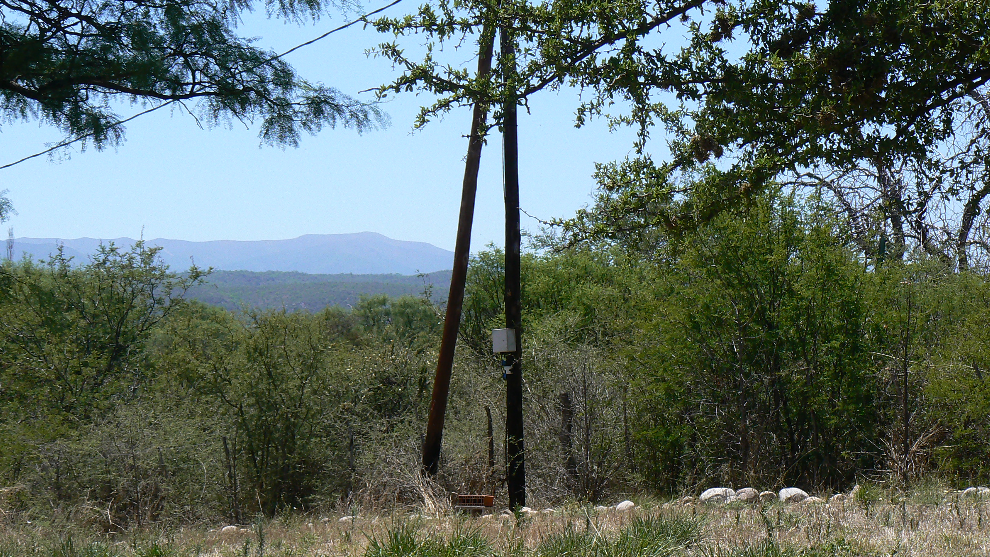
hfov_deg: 21.4
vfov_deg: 12.1
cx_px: 498
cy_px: 281
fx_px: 2625
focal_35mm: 100
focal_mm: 15.2
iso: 80
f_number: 6.3
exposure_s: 1/500
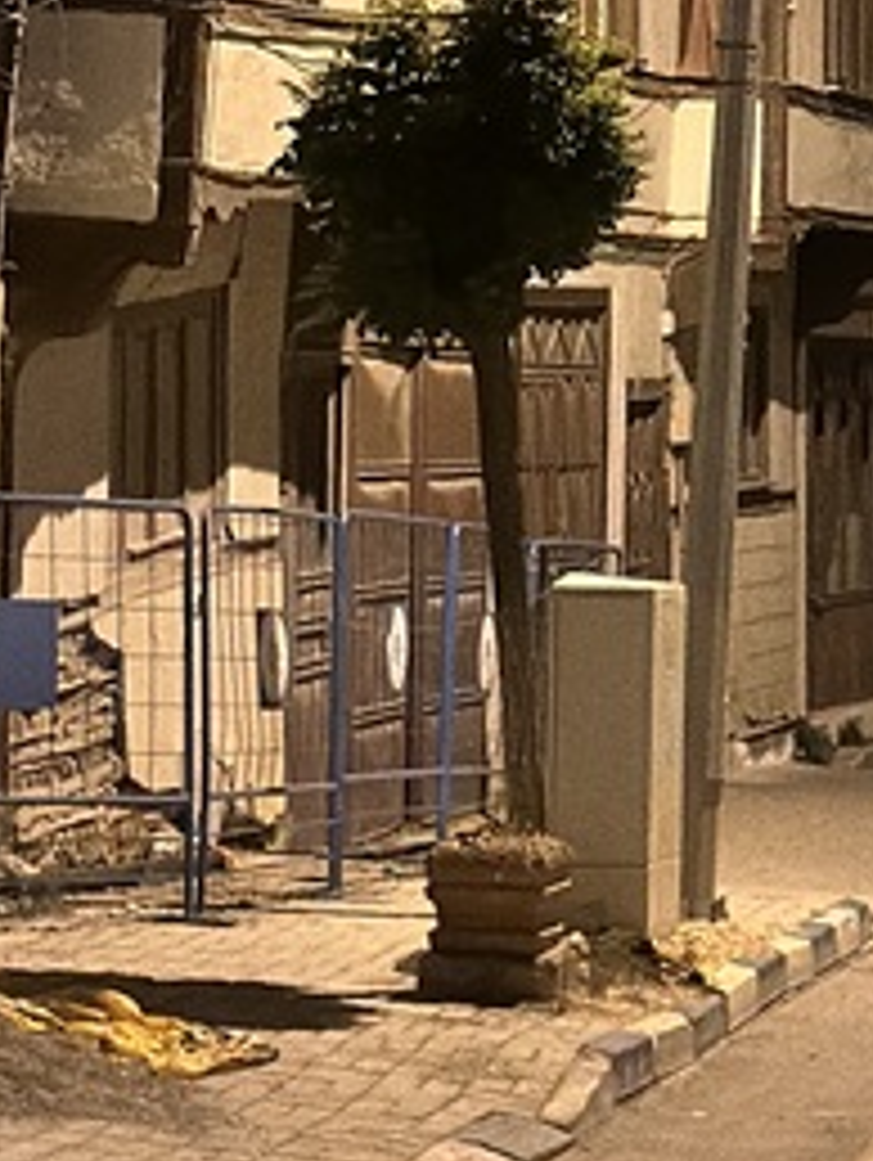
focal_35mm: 171
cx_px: 990
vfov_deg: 11.3
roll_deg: -1.6
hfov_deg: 8.6
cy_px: -212
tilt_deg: +4.6
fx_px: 5741
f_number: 1.78
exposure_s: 1/27
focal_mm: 6.86
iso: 1000
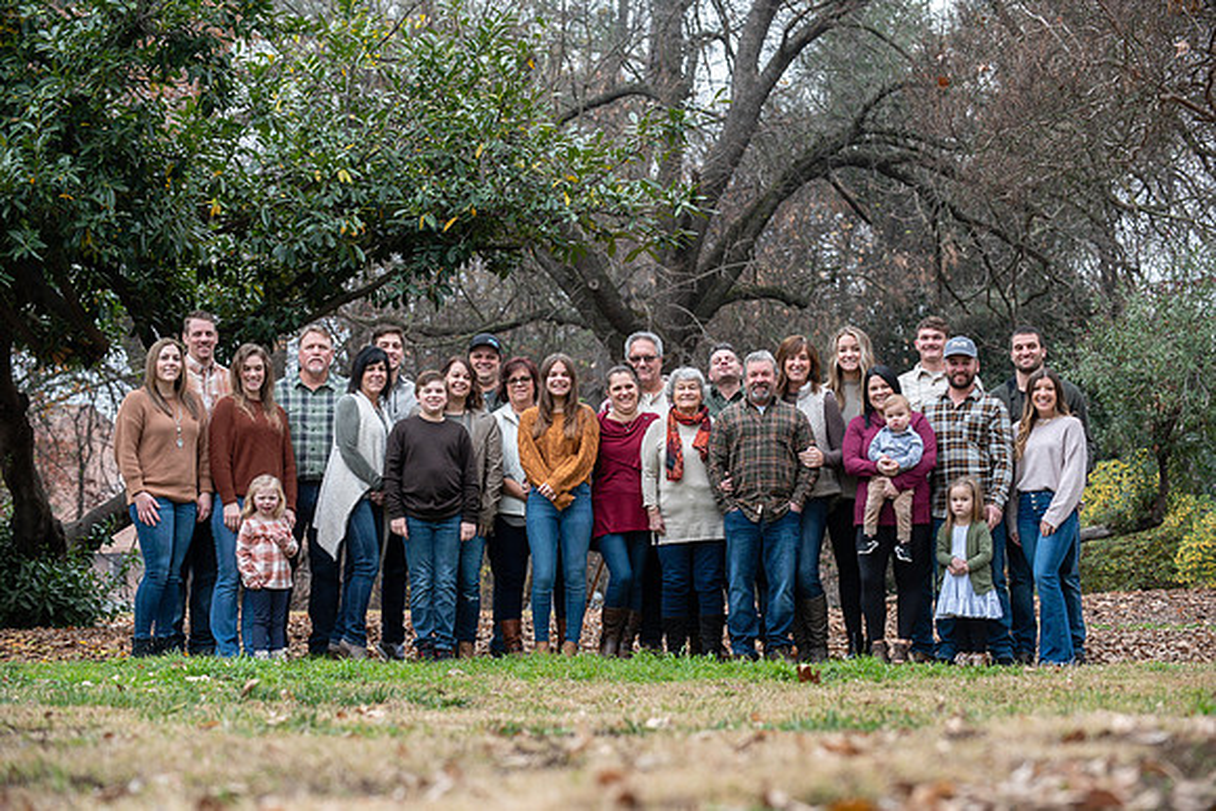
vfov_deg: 14.4
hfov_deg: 21.5
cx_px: 608
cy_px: 406
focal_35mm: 95
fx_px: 3209
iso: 200
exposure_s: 1/125
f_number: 4
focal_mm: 95
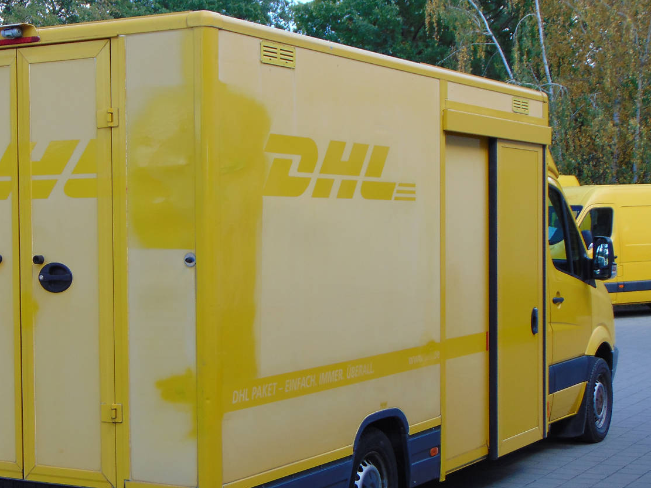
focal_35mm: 72
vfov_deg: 20.4
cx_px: 206
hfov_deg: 26.8
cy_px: 298
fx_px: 1354
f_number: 3.5
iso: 80
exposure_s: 1/160
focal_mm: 9
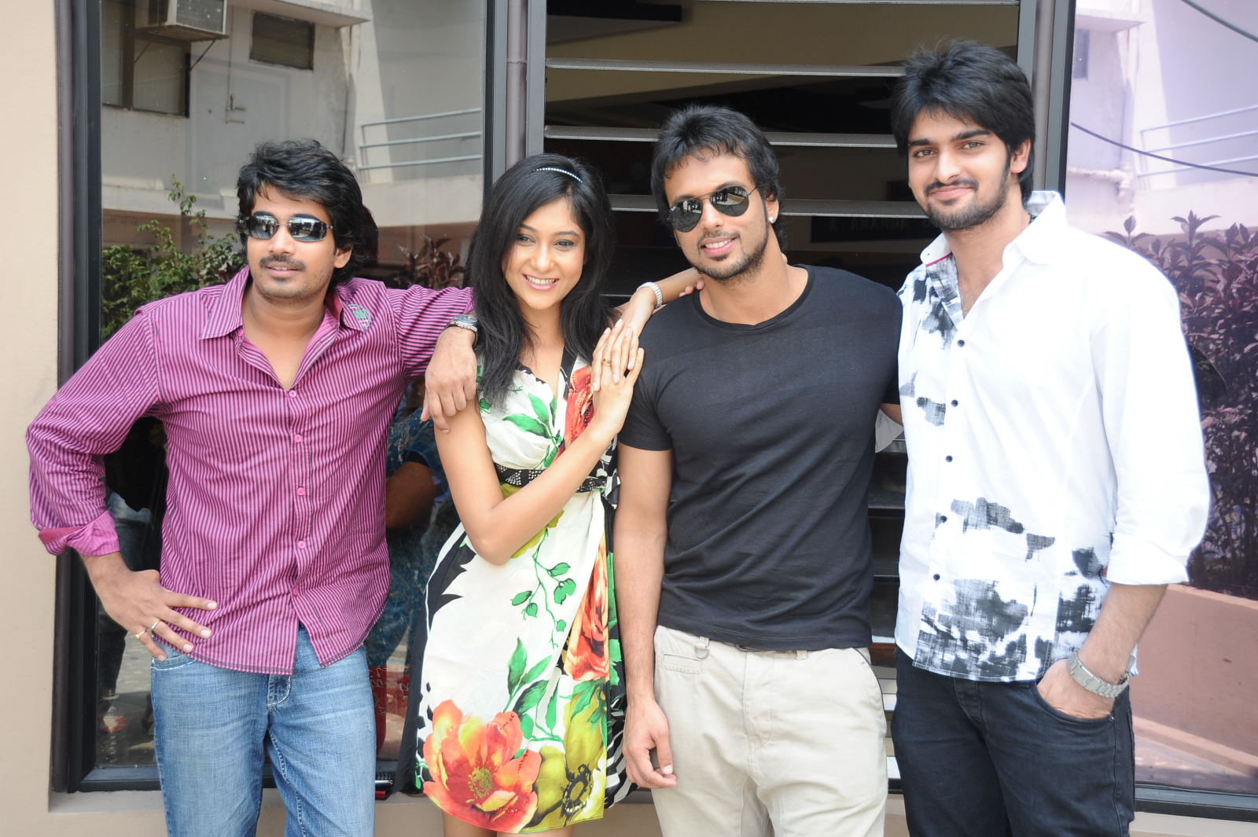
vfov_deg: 29.8
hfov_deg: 43.6
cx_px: 629
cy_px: 418
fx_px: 1572
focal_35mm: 45
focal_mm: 45
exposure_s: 1/125
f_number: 5.6
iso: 320
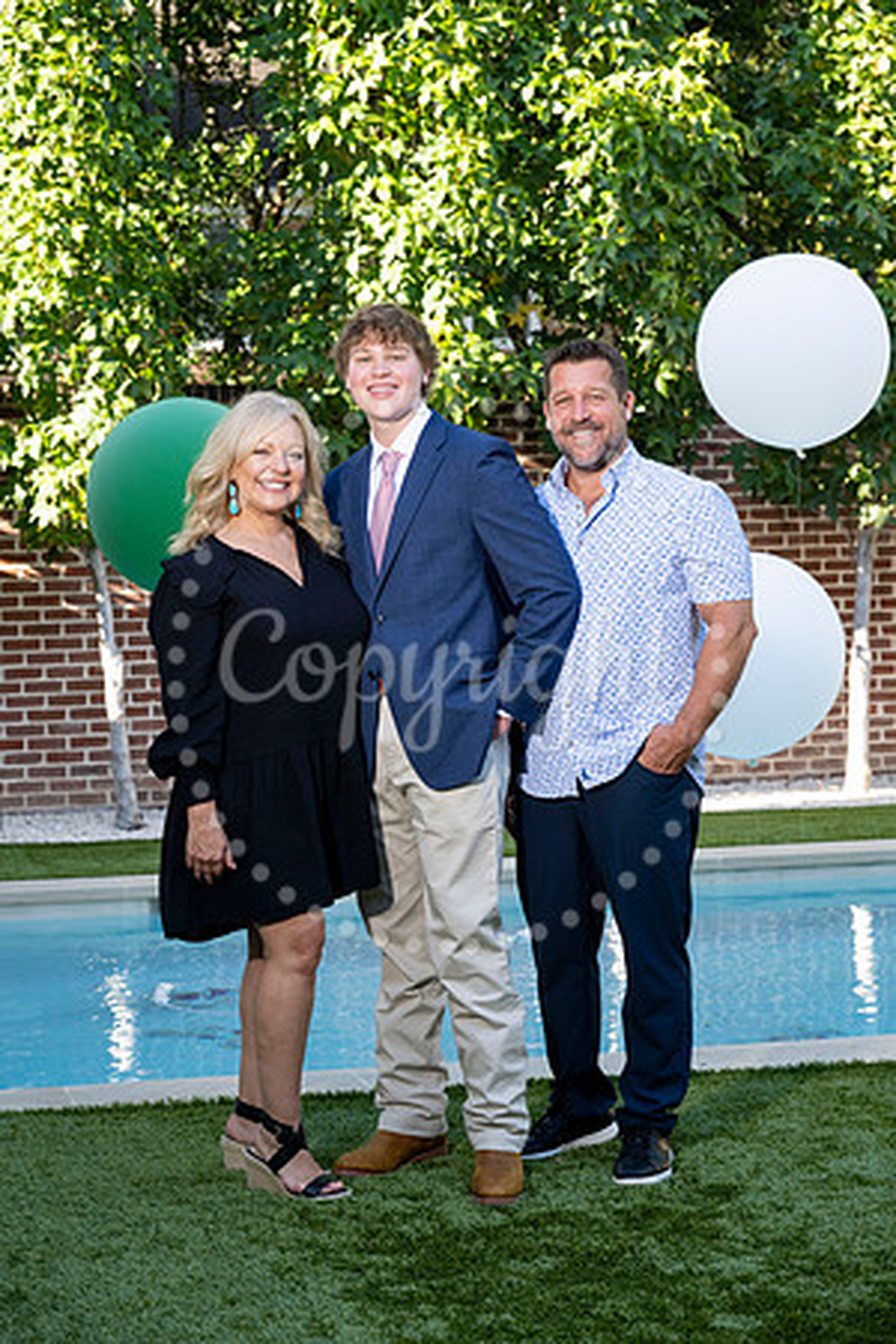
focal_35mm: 74
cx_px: 448
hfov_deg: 18.4
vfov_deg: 27.3
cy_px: 672
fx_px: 2762
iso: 400
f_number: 5.6
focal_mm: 74
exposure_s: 1/200
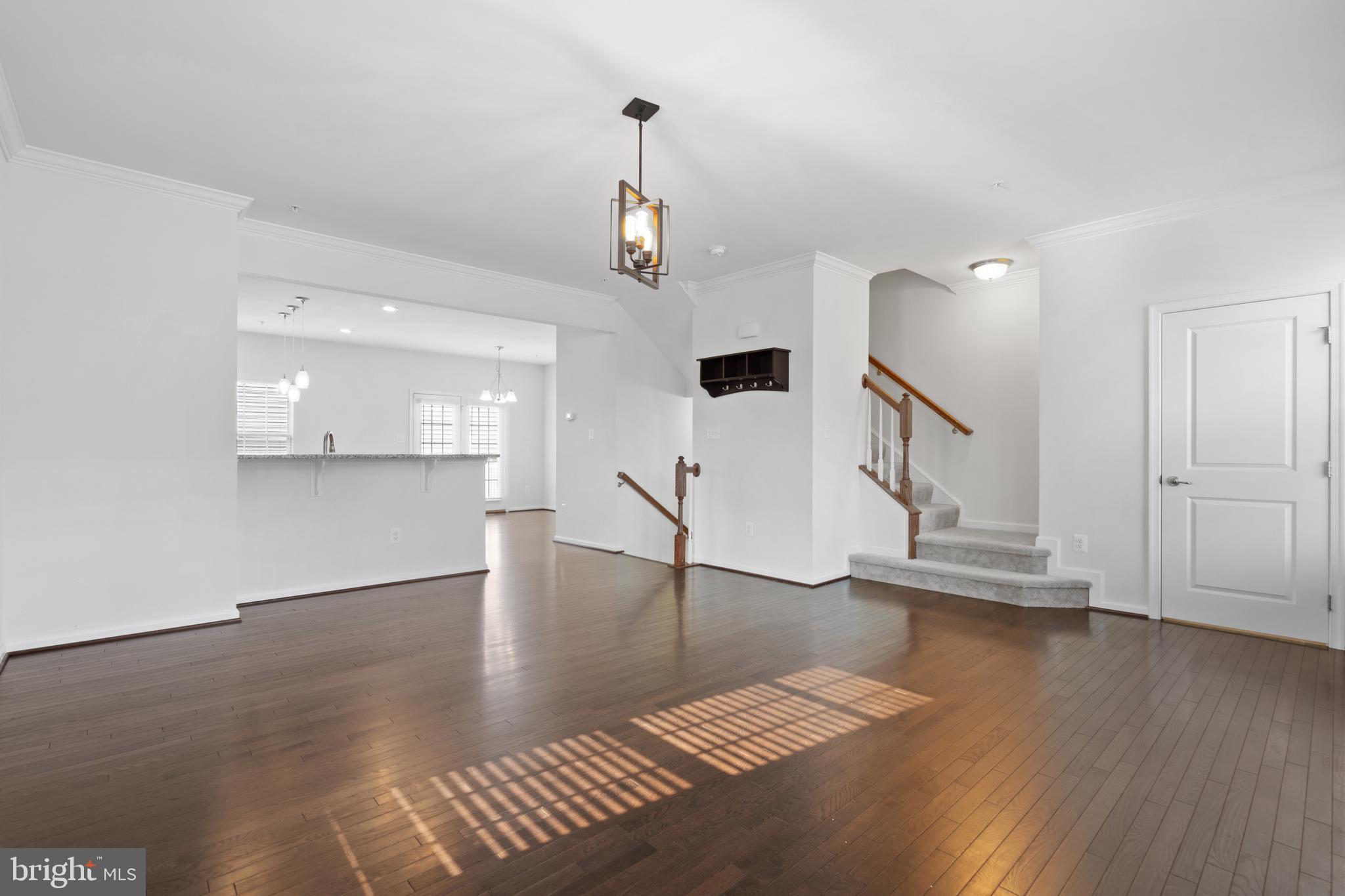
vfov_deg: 73.7
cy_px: 448
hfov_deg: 96.7
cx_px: 672
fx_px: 598
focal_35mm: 16
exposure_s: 1/1.25
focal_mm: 16
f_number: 8
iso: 200
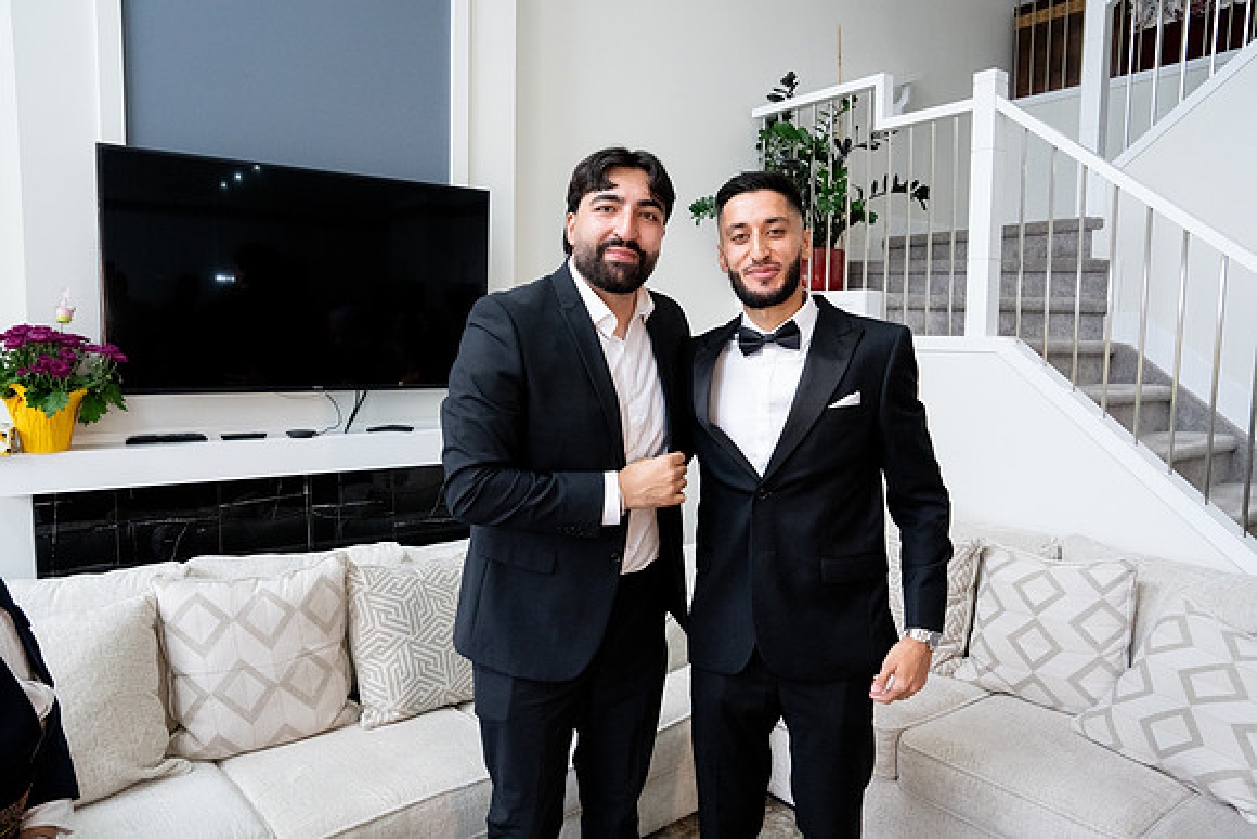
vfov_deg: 53.2
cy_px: 420
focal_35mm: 24
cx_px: 628
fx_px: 838
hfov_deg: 73.7
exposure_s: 1/160
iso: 6400
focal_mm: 24
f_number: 9
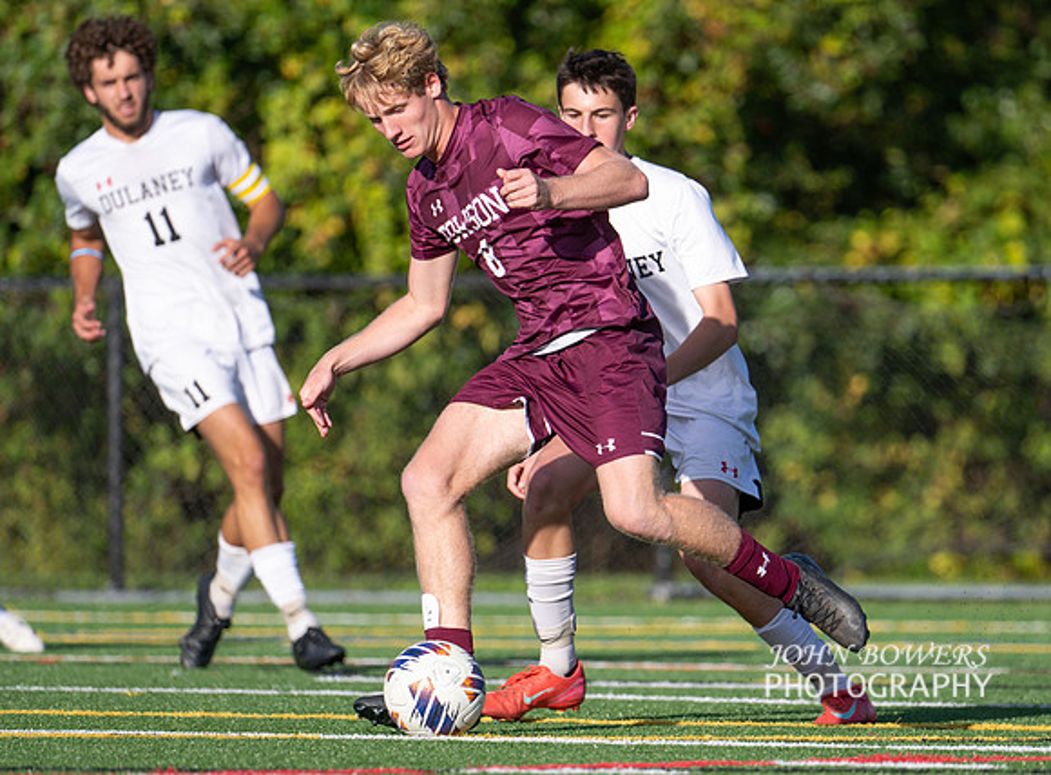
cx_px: 670
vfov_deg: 2.4
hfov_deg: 3.2
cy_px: 437
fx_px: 18848
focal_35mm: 624
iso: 360
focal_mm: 400
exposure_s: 1/2500
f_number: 4.5
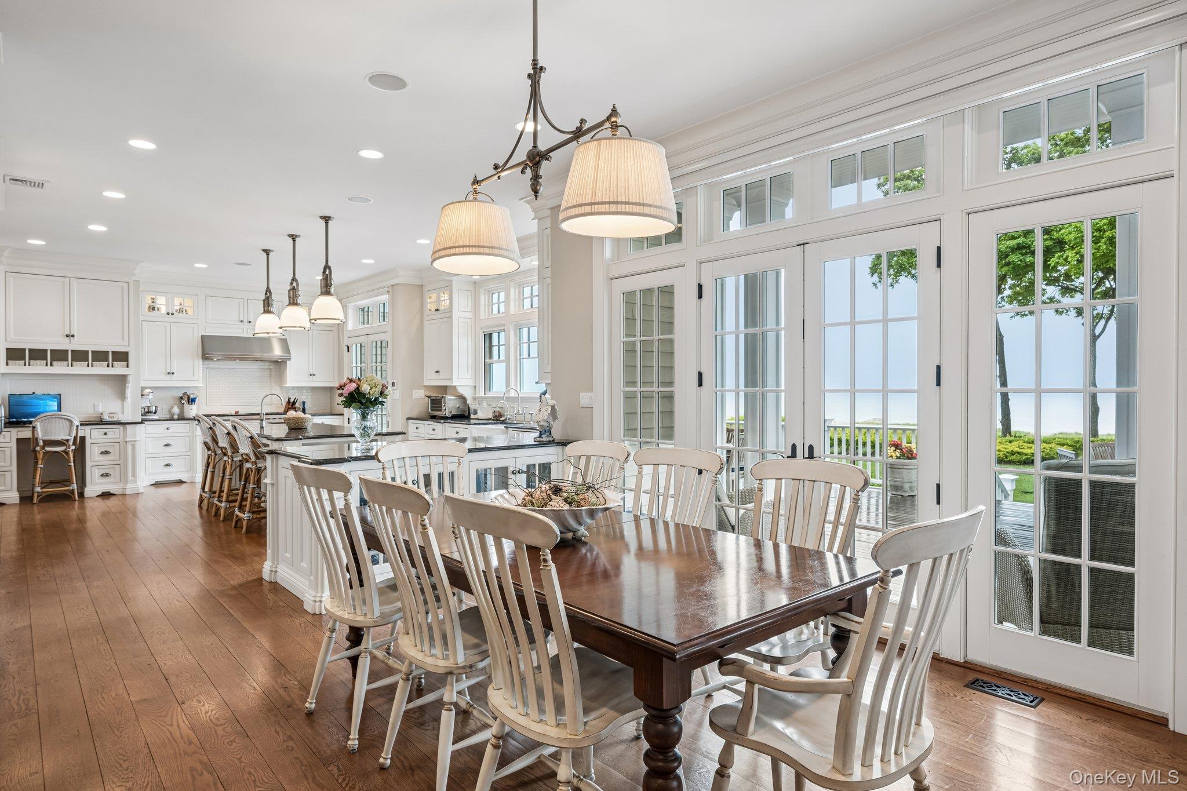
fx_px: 659
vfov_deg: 61.9
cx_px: 594
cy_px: 396
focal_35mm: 20
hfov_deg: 84.0
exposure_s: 1/10
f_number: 9
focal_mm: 20
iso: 250
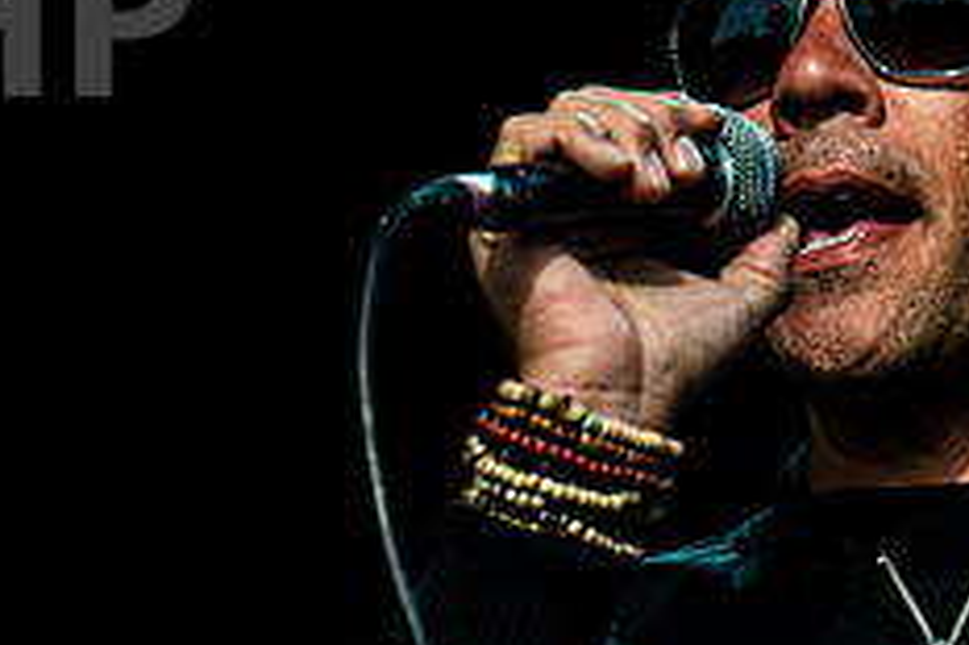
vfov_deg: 2.3
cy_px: 403
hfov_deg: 3.5
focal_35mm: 588
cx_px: 910
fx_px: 15815
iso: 200
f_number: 5
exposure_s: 1/800
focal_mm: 200
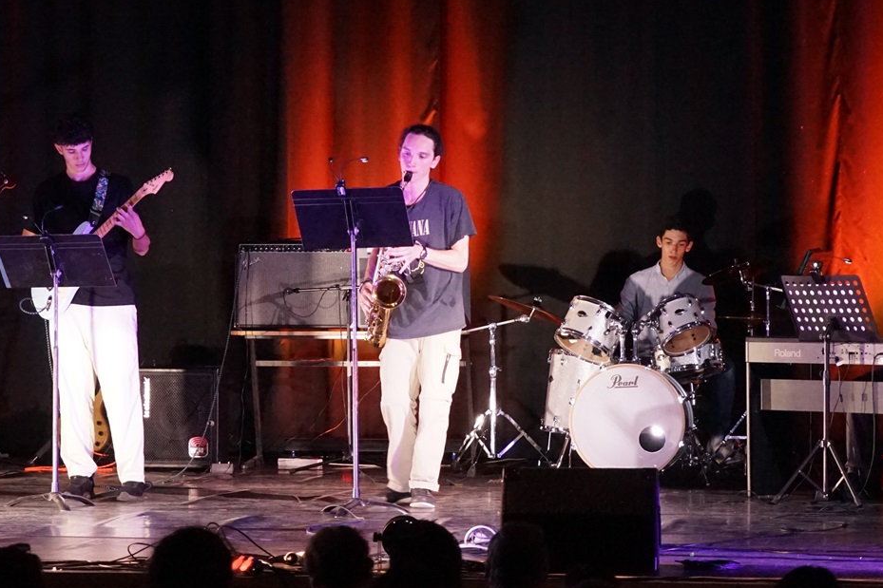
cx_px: 354
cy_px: 208
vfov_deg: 10.2
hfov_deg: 15.3
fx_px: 3286
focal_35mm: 134
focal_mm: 83
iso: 6400
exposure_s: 1/50
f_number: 5.6
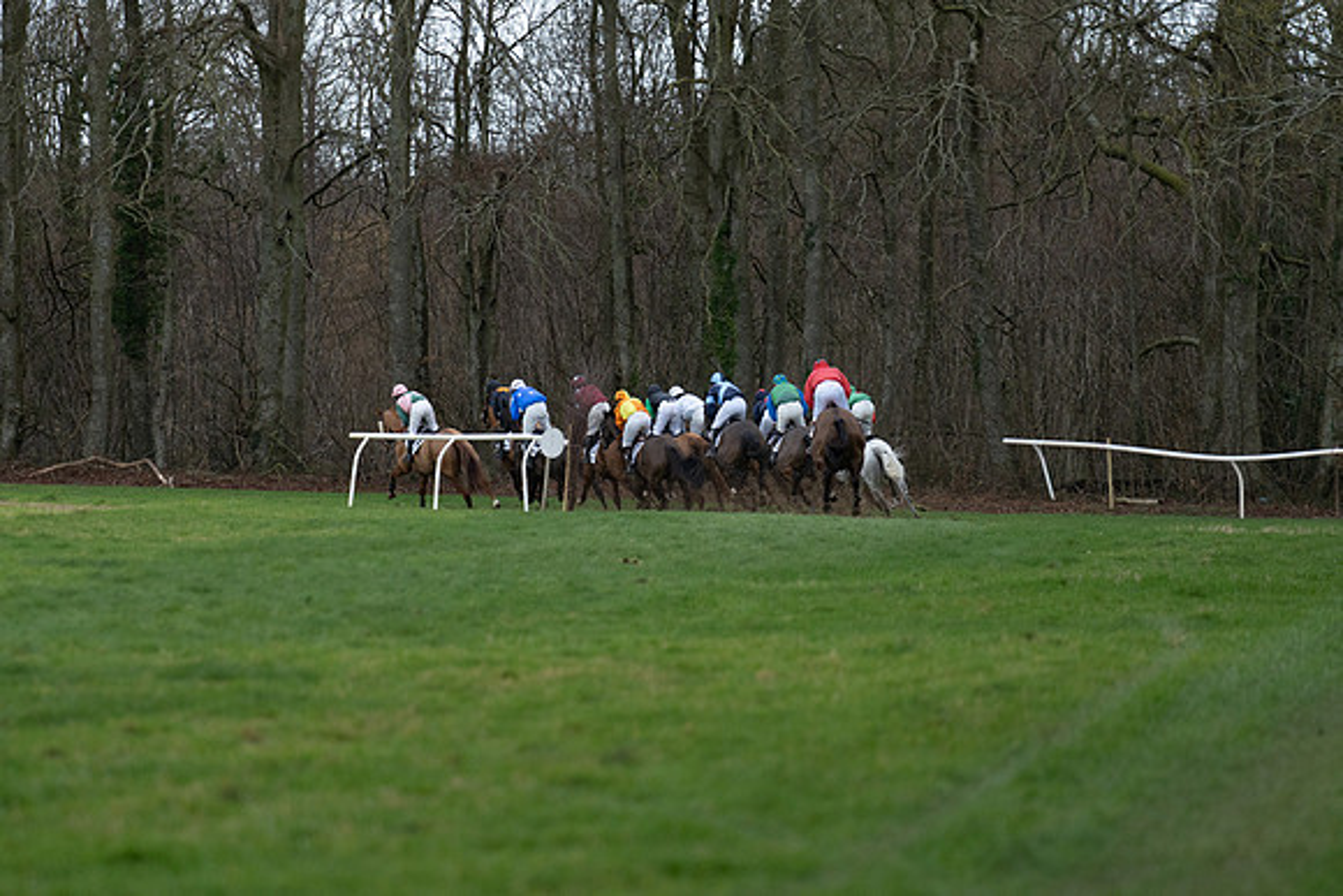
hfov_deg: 6.9
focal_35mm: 300
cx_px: 672
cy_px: 448
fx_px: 11194
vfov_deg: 4.6
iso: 800
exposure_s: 1/2000
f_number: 2.8
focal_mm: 200
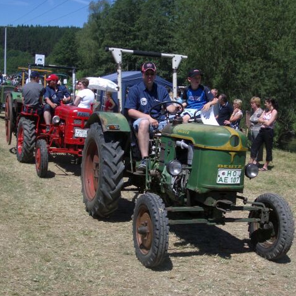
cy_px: 148
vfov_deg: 34.7
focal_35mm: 49
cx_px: 158
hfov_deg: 34.7
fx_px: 474
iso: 50
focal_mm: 6.8
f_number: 4.6
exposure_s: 1/500
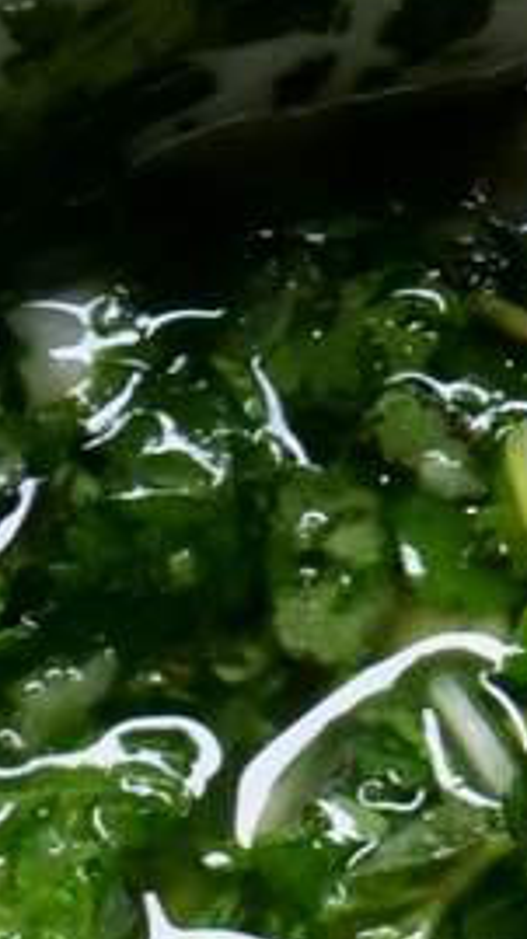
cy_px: 1351
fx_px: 11620
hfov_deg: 2.6
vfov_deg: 4.6
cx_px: 775
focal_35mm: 467
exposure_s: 1/80
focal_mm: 36
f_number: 9
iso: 2000
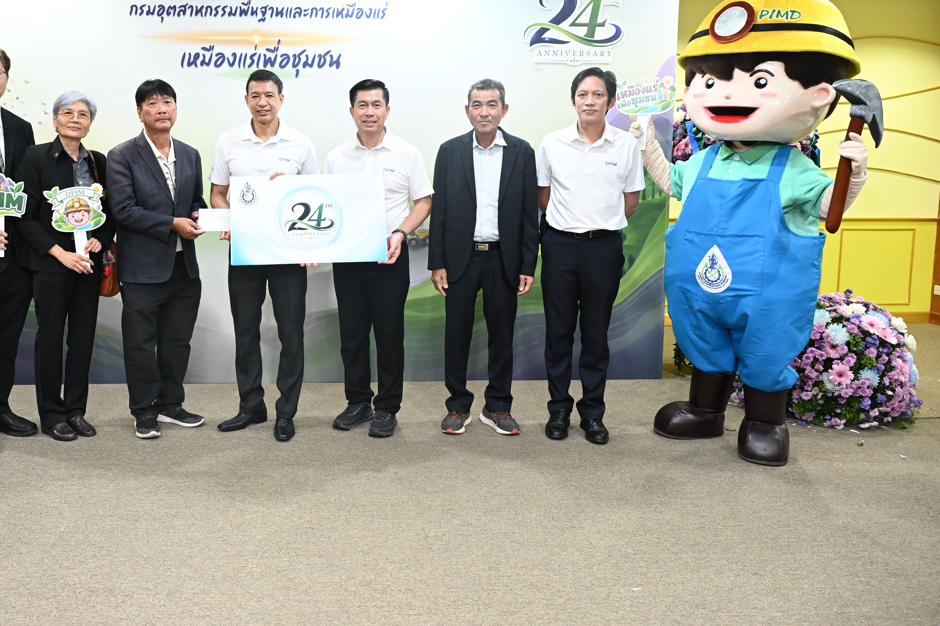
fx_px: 888
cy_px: 229
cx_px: 298
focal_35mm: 34
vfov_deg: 38.6
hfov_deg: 54.4
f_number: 4
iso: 1600
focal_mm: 24
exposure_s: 1/30
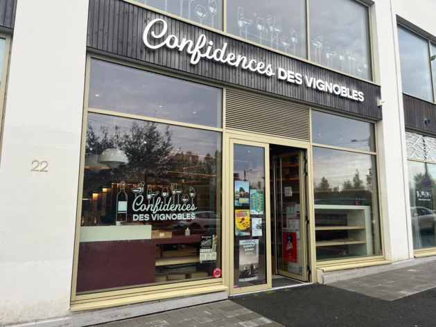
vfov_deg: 53.1
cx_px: 218
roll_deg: +0.0
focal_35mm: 26
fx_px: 328
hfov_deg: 67.3
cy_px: 164
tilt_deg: +8.1
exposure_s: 1/508
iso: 50
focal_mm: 5.1
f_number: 1.6
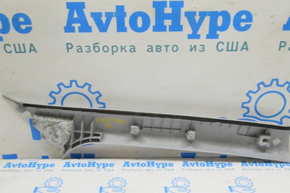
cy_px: 96
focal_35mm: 42
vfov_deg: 31.8
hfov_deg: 46.5
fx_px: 338
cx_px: 145
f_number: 20
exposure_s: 1/15
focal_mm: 28
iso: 6400
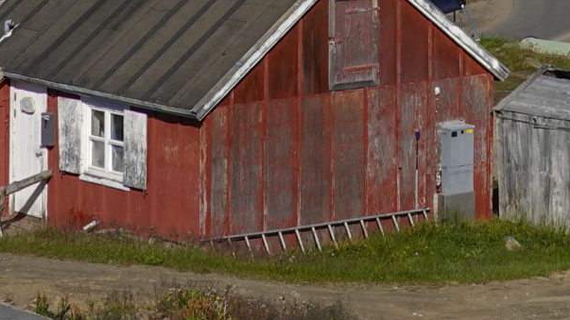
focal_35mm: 200
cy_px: -449
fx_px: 3022
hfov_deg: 10.7
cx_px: 451
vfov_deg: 5.8
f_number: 5
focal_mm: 16.54
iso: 100
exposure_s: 1/1000
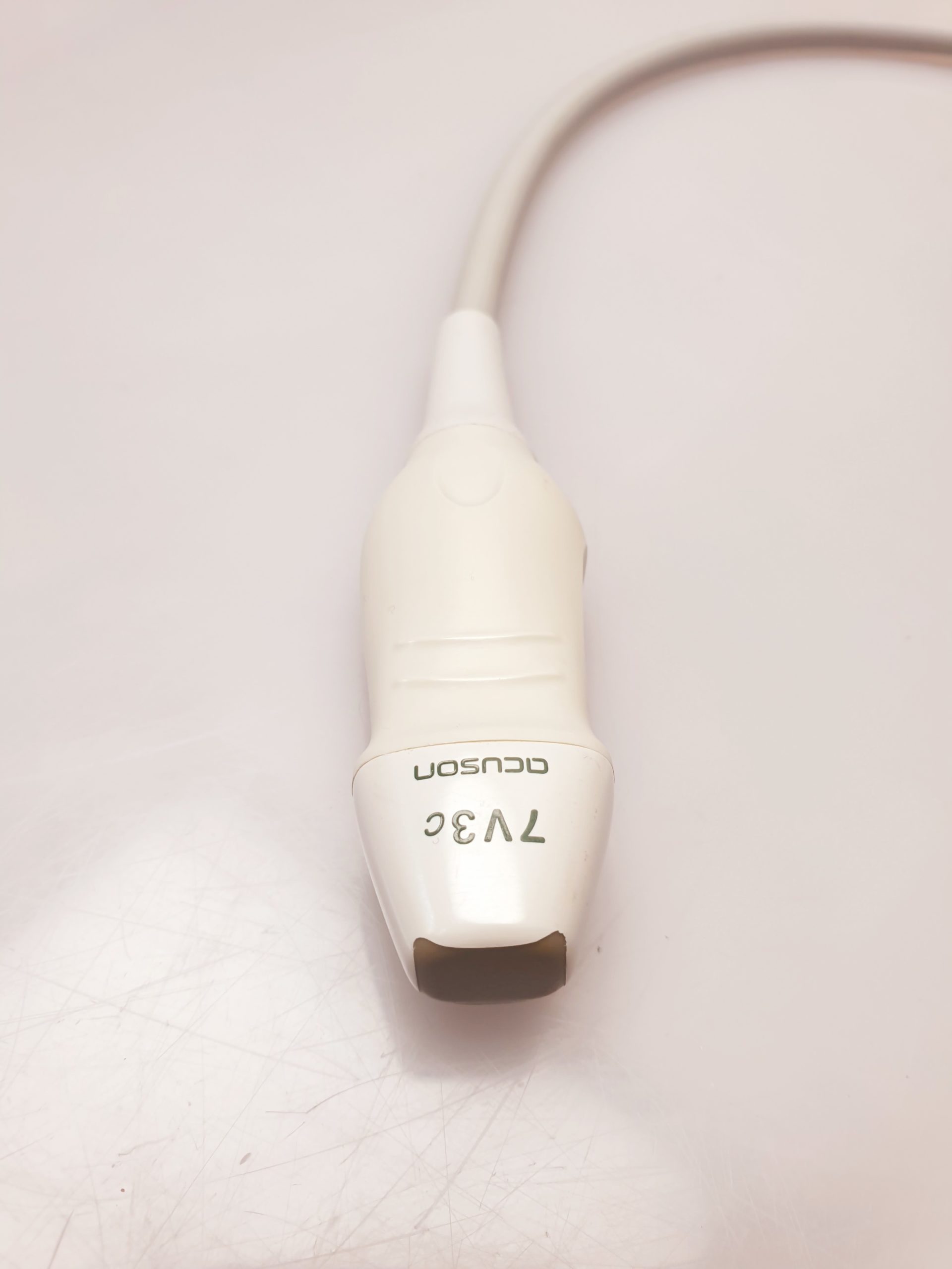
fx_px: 953
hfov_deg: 53.1
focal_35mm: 26
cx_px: 476
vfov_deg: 67.3
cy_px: 634
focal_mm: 4.3
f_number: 2.4
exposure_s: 1/50
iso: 50
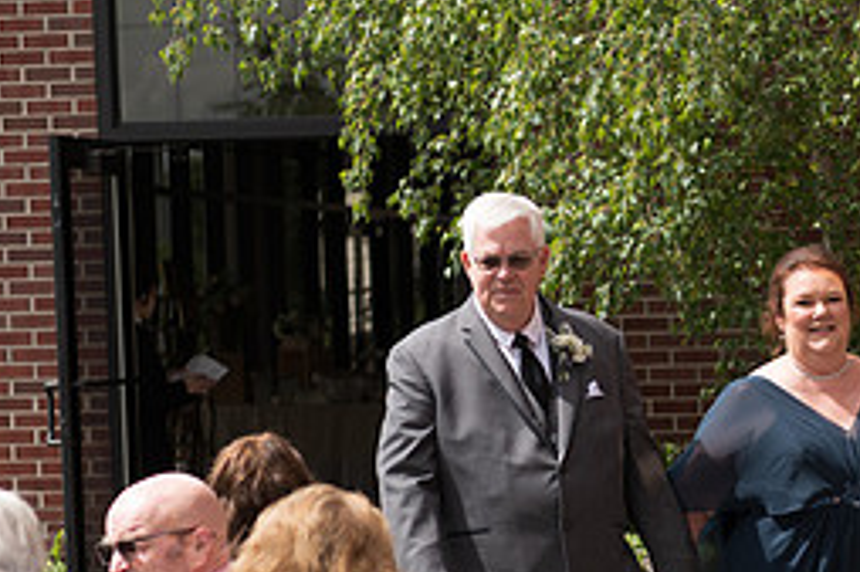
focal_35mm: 160
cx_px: 846
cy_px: 621
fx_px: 3820
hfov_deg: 12.7
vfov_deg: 8.5
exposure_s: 1/800
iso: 64
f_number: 2.8
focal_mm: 70
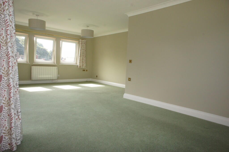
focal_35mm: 24
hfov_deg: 73.8
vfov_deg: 53.0
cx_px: 114
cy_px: 76
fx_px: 152
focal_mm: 16
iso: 800
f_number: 10
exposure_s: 1/60
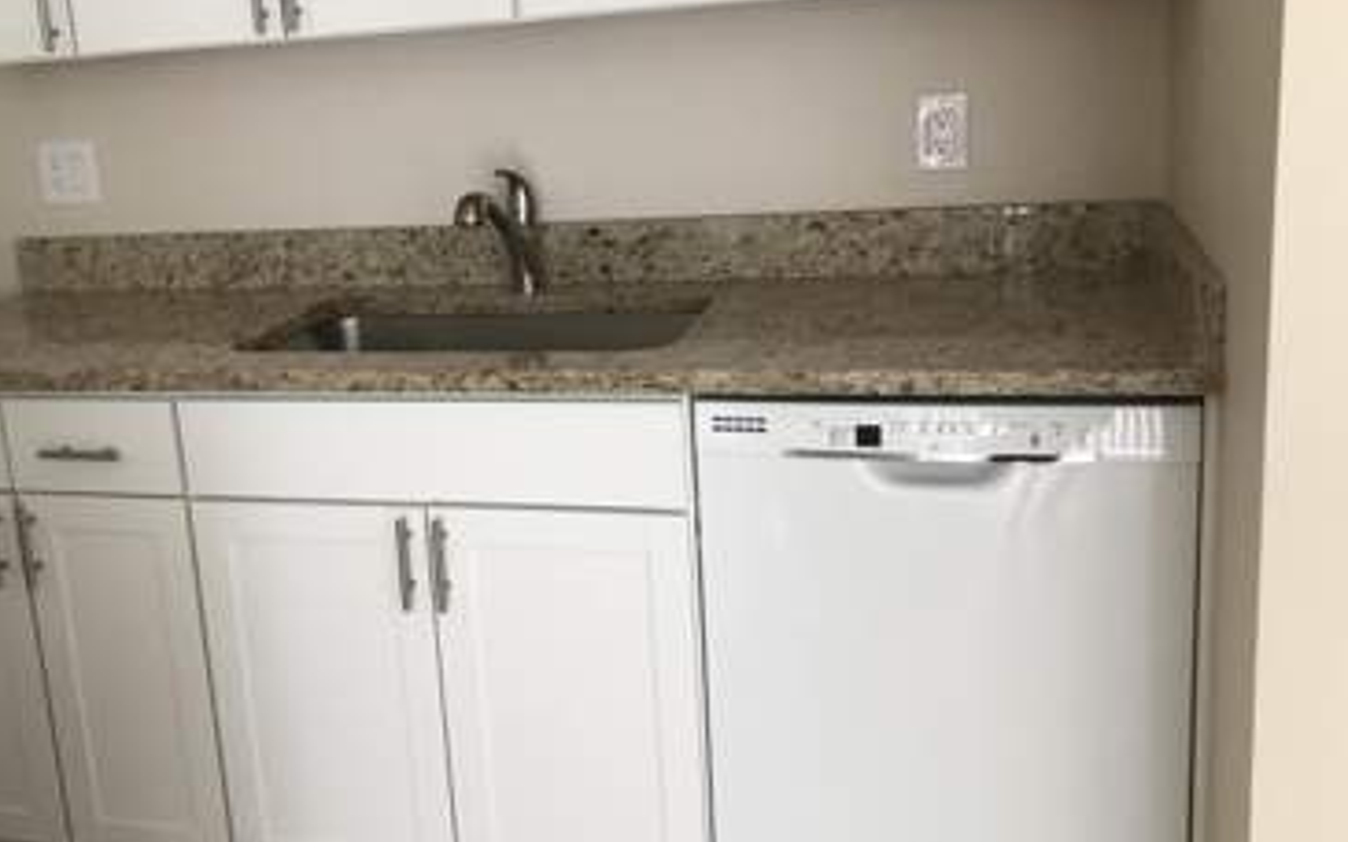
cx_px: 524
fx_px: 1433
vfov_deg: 32.7
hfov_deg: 50.0
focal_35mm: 39
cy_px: 386
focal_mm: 3.99
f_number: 1.8
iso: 40
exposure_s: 1/17
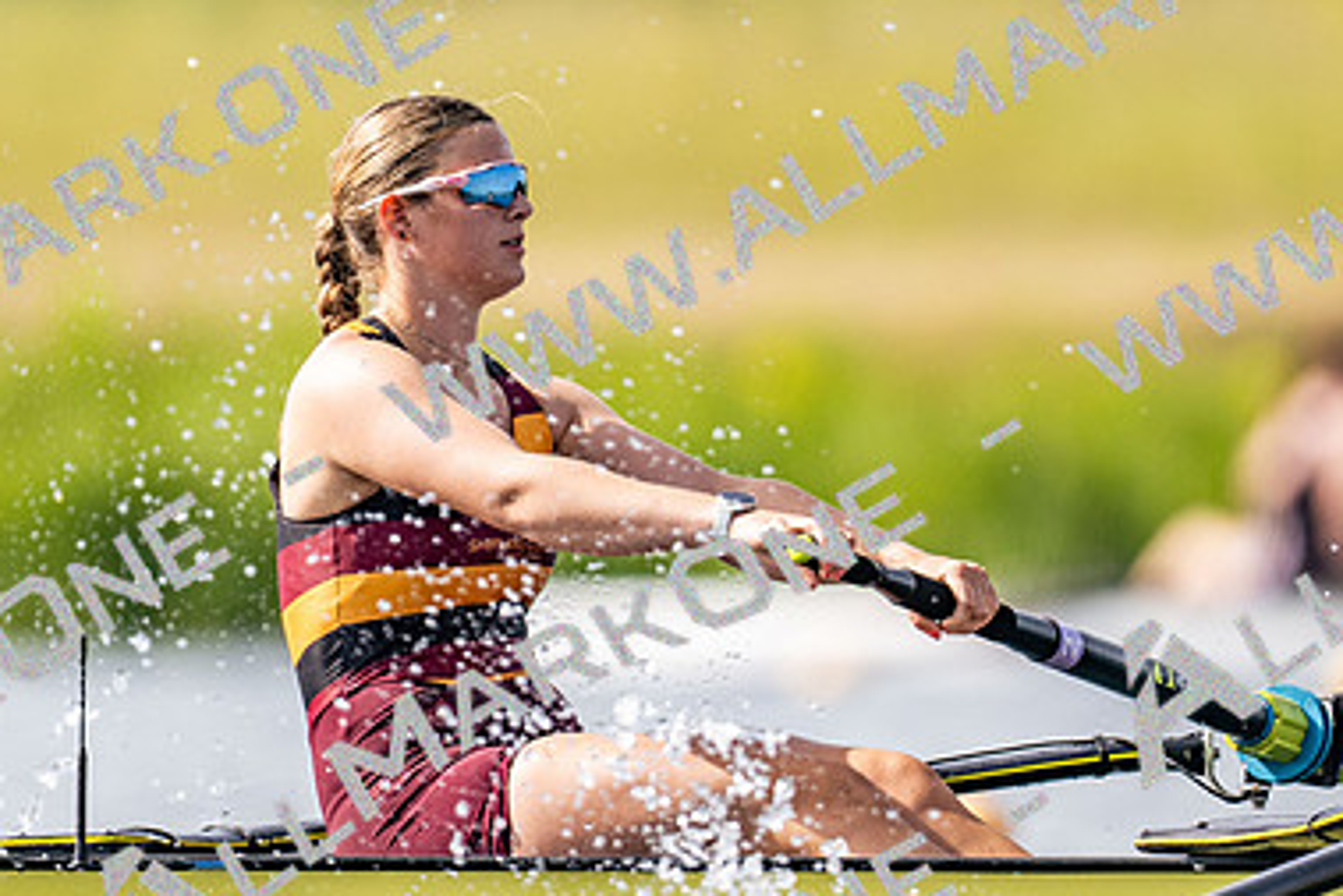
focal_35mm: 1376
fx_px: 51349
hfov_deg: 1.5
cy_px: 453
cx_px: 819
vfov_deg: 1.0
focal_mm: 600
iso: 200
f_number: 4
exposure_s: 1/2500
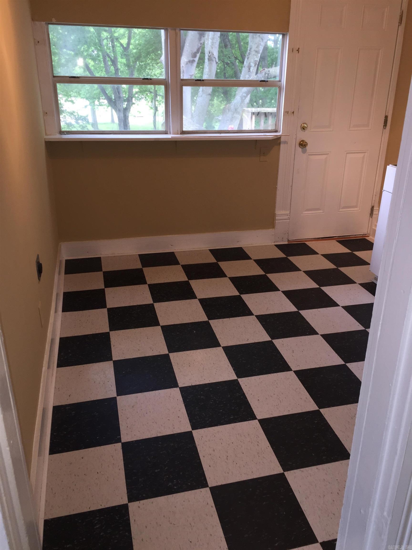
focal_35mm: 29
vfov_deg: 61.7
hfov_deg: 48.2
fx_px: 460
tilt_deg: -23.2
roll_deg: +0.1
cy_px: 275
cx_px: 206
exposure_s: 1/30
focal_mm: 4.15
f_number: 2.2
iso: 32
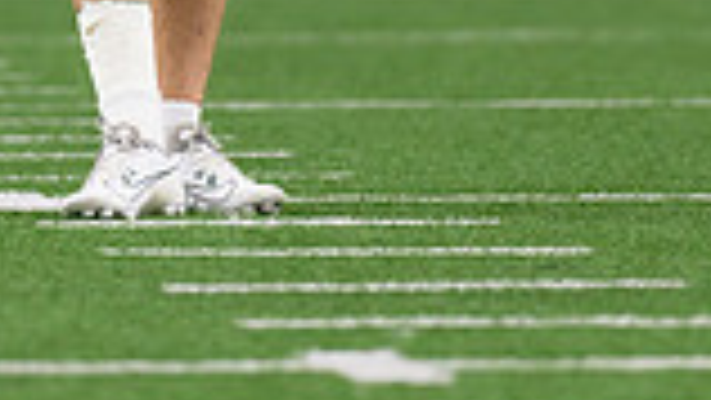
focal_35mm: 697
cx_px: 265
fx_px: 13145
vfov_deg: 1.7
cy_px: -571
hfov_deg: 3.1
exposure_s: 1/1000
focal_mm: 135
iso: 640
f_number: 1.8
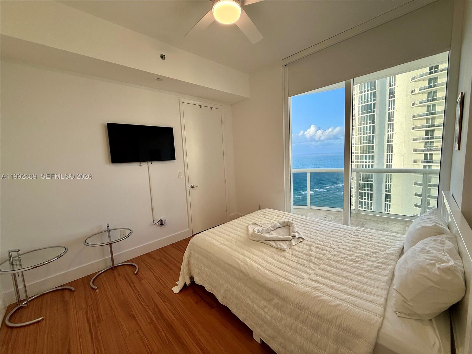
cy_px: 177
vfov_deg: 85.7
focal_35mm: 14
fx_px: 191
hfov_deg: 102.1
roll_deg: +2.7
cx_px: 236
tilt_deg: -6.6
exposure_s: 1/149
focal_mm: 2.22
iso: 64
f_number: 2.2
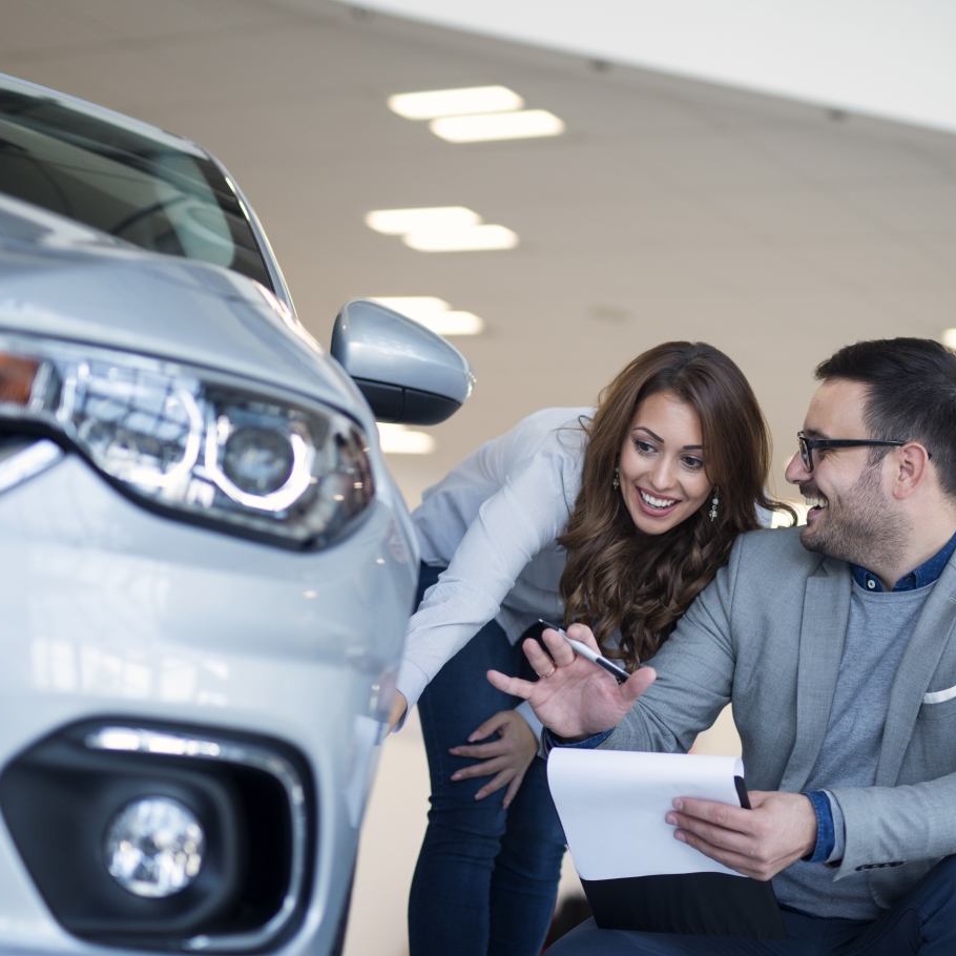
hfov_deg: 26.9
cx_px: 493
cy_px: 479
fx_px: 2000
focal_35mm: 64
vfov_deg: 26.9
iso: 320
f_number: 1.8
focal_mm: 50
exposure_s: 1/500
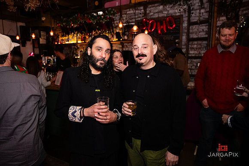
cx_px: 124
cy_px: 83
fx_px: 169
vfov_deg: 52.3
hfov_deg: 72.8
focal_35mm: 24
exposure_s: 1/125
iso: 3200
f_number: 3.2
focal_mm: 24
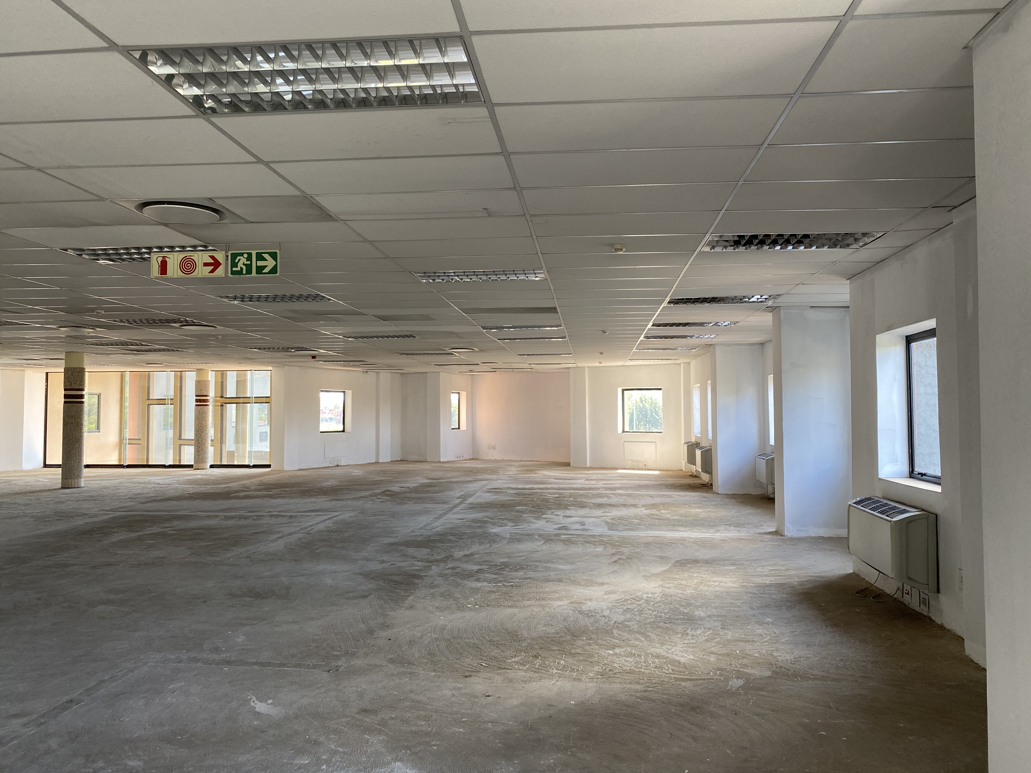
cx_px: 516
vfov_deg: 53.1
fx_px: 774
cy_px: 386
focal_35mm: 26
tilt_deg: +3.0
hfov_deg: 67.3
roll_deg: +0.4
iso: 100
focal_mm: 4.25
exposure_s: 1/121
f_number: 1.8
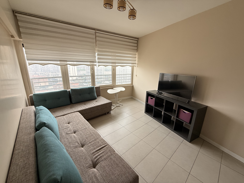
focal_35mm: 14
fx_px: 99
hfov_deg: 102.1
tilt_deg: -14.9
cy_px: 92
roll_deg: -0.8
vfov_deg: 85.7
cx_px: 122
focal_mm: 2.22
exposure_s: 1/99
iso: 50
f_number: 2.2
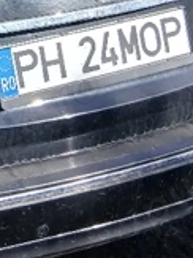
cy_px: -60
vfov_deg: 14.8
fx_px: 953
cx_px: -187
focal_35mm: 128
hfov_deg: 10.6
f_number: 1.8
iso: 20
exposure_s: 1/345
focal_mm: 3.98
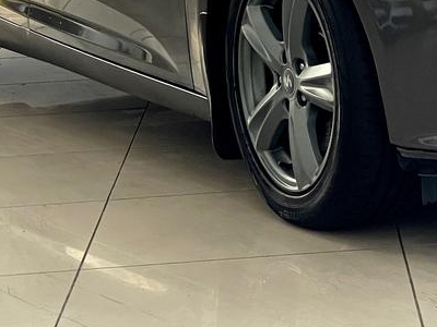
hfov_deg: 12.4
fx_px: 1969
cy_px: -149
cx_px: 483
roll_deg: +2.1
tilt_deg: -1.6
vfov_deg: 9.3
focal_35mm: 156
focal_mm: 6
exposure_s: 1/99
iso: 100
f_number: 2
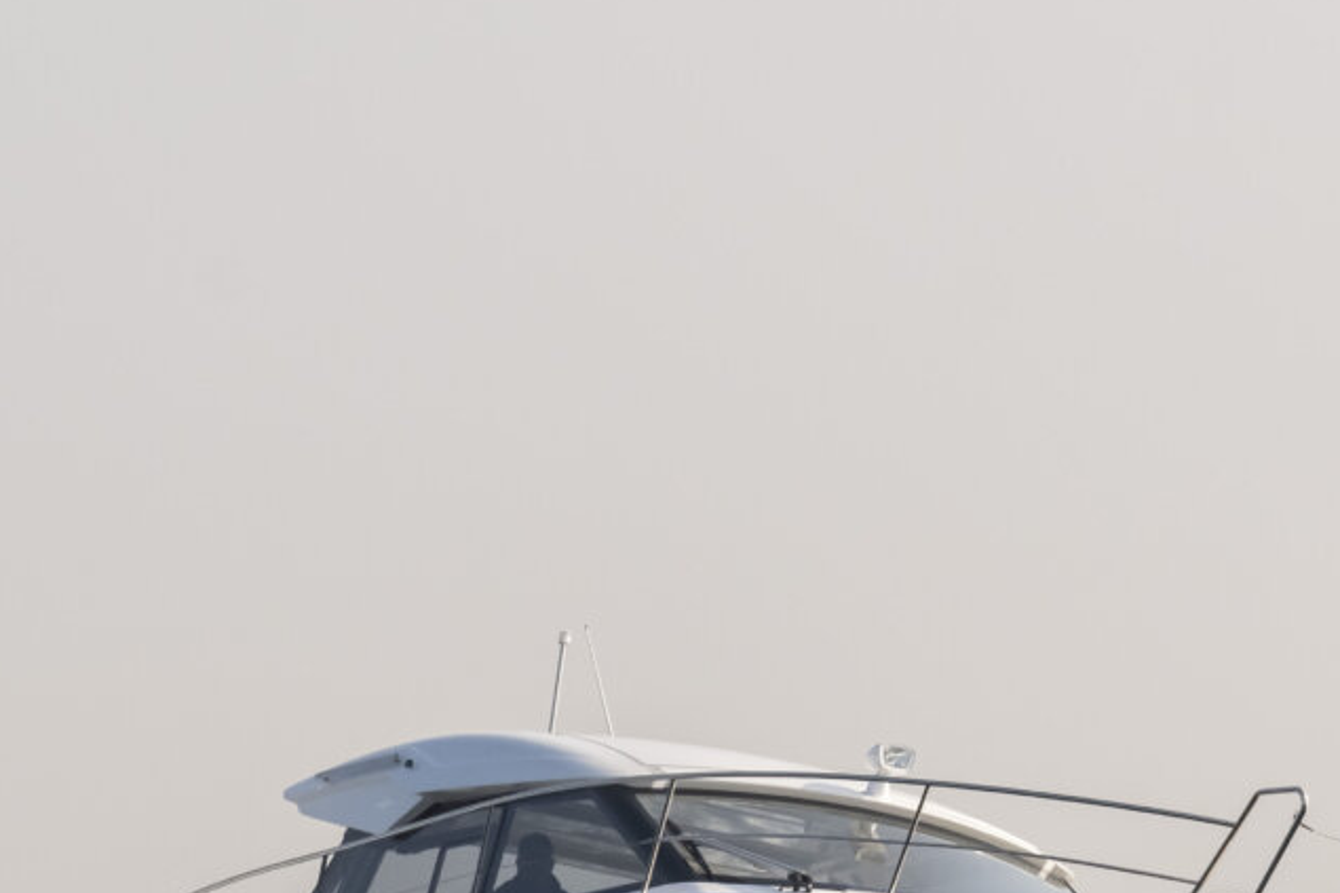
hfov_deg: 3.8
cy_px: 737
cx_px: 1163
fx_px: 19945
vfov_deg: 2.6
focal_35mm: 536
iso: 800
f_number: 11
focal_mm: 140
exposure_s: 1/1250
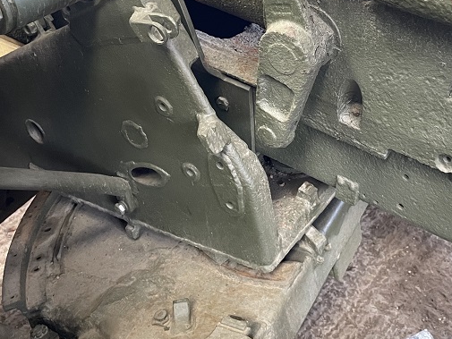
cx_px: 331
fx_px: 627
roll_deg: +4.6
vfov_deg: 29.8
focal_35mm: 48
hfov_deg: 38.8
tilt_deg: -31.8
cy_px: 85
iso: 320
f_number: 1.6
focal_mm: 4.2
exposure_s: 1/60
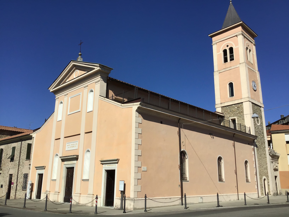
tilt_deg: +14.2
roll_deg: -1.5
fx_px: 259
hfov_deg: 58.4
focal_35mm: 31
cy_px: 108
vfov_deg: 45.4
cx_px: 144
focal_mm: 3.3
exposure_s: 1/3135
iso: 25
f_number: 2.4
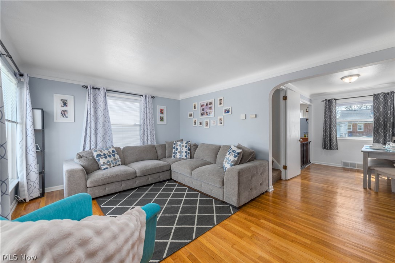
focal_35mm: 14
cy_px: 132
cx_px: 198
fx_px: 153
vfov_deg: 81.1
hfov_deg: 104.3
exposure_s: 1/60
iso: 100
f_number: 8
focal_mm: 14
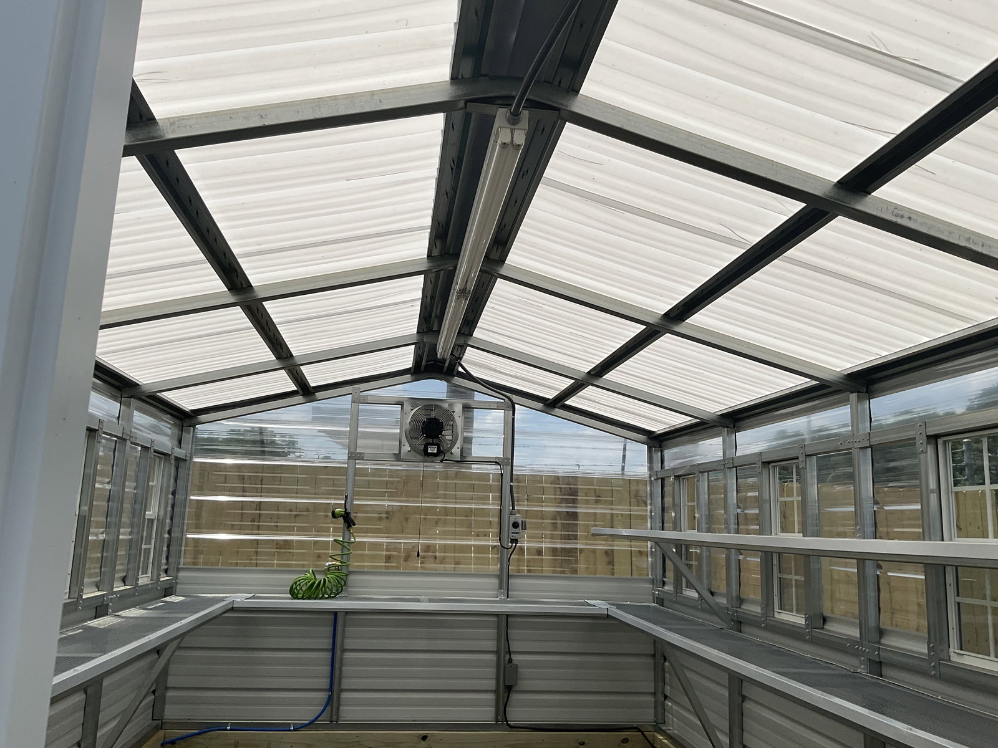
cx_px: 499
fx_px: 836
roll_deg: -2.8
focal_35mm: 29
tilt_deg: +10.2
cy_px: 374
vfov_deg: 48.2
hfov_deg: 61.7
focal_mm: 3
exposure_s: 1/4065
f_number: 1.8
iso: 16
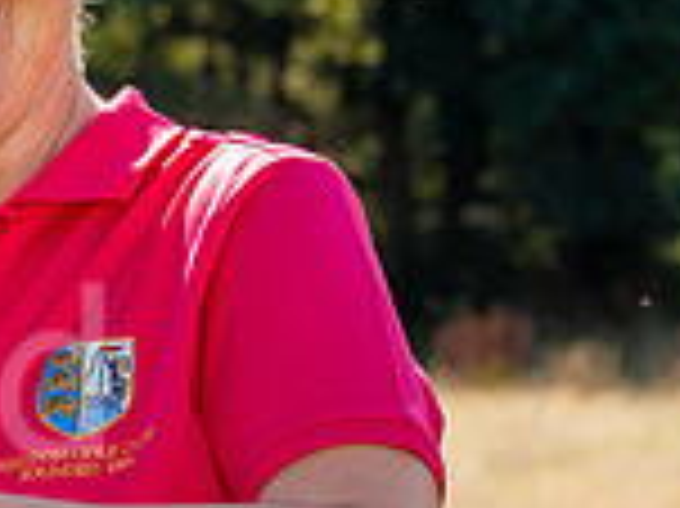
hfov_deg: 4.5
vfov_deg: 3.4
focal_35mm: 432
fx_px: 8480
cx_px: -586
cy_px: 329
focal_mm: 86
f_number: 9
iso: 200
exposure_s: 1/250
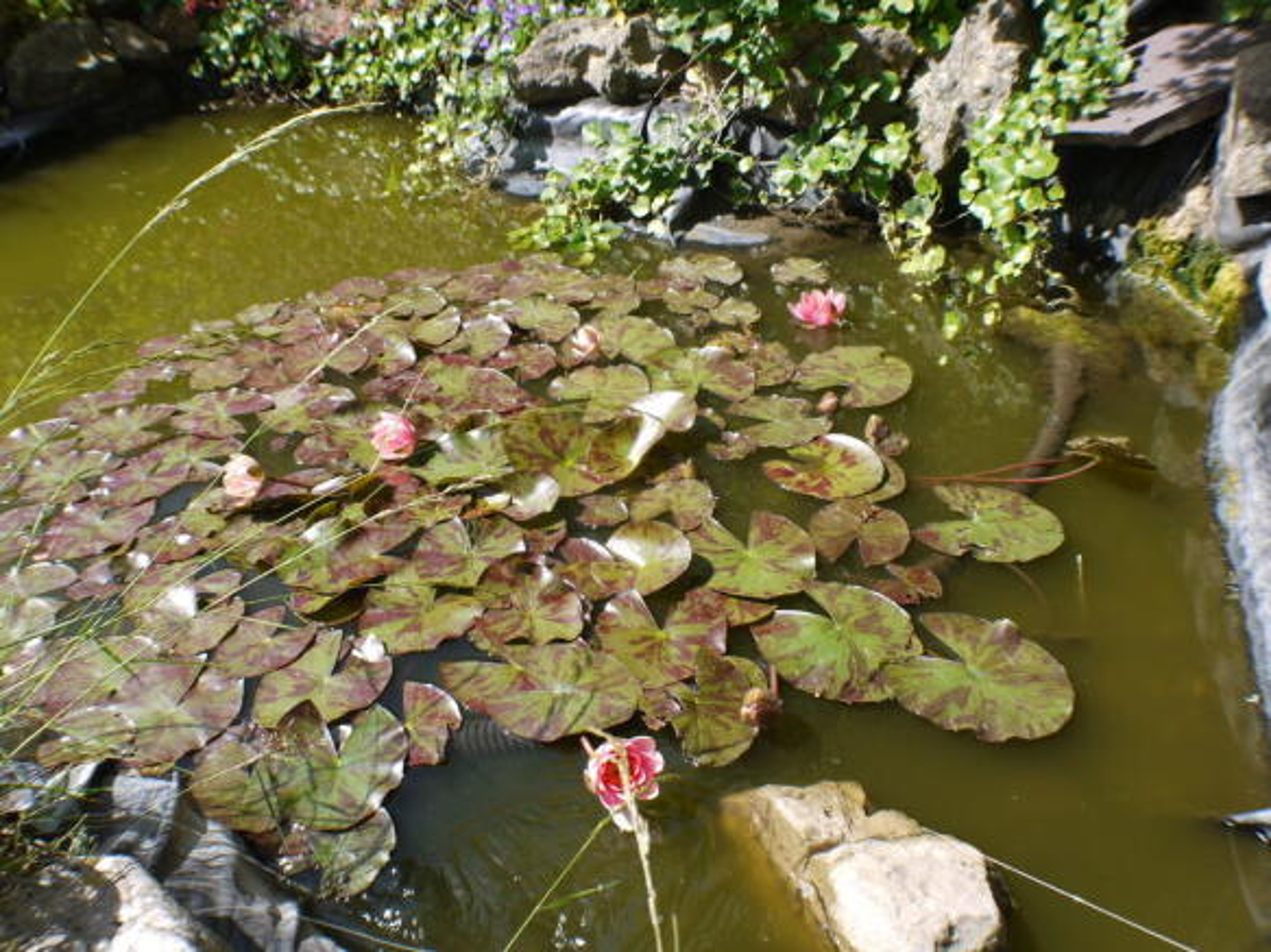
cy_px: 476
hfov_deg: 46.8
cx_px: 636
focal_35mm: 40
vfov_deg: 35.9
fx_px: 1468
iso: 100
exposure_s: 1/160
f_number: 6.3
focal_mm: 20
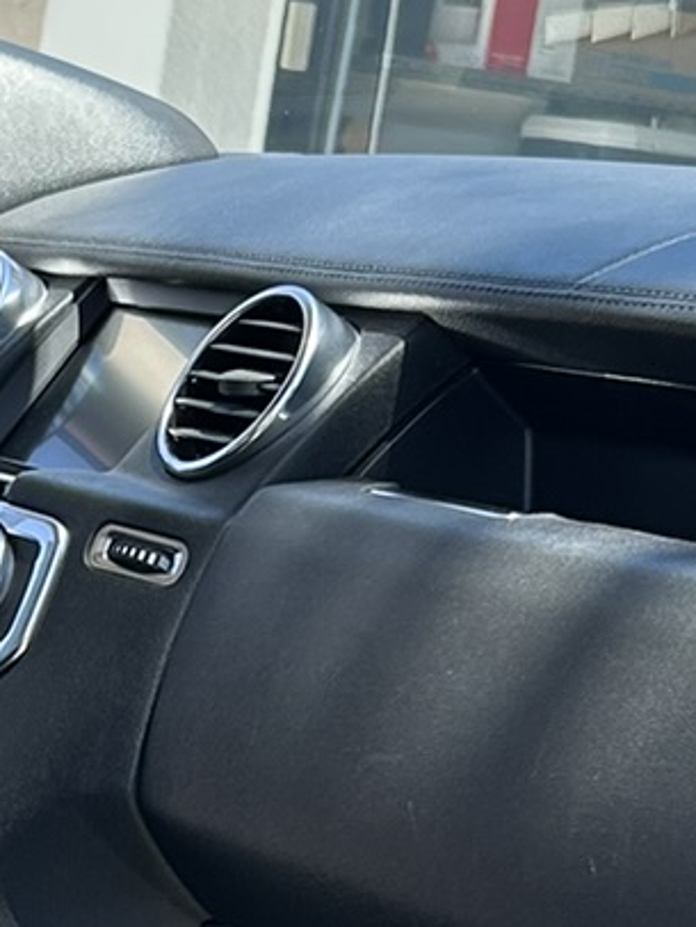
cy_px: 966
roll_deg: -8.0
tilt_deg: -12.8
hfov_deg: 11.2
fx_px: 3508
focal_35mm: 131
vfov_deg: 14.8
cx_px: -41
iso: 50
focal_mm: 5.7
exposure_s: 1/495
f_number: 1.5
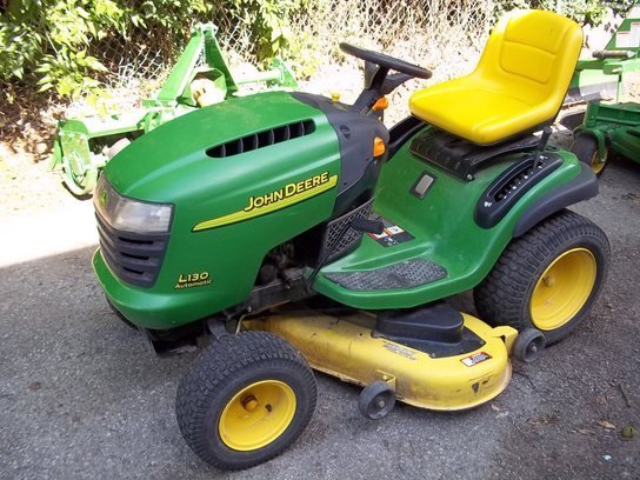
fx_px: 666
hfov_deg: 51.4
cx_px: 320
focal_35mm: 36
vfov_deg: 39.7
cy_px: 240
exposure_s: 1/100
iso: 80
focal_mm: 6.5
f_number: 3.1
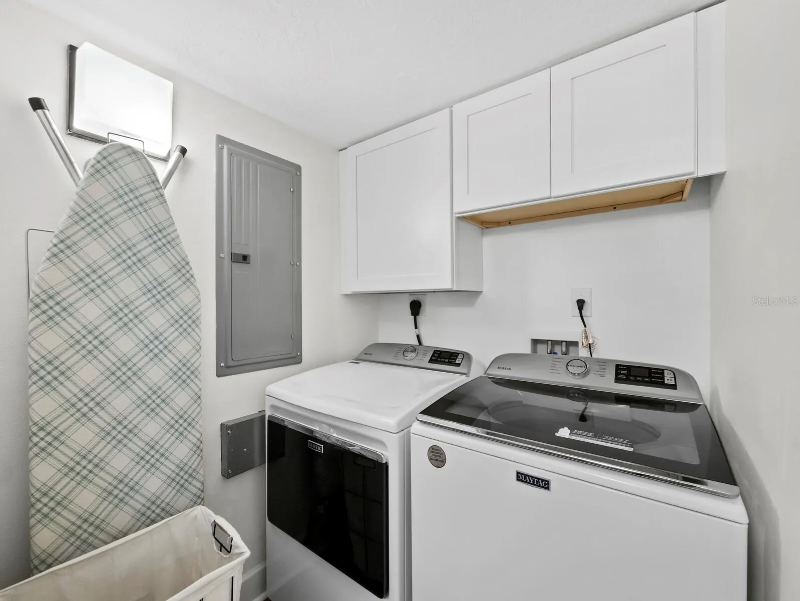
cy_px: 300
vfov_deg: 85.7
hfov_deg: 102.0
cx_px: 400
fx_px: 324
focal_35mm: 14
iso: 400
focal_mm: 7
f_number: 11
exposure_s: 1/2
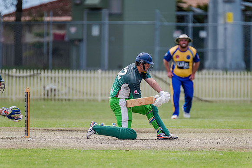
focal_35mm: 608
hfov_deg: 3.4
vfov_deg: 2.3
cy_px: 84
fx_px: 4258
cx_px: 127
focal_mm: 600
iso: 800
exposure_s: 1/2500
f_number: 5.6
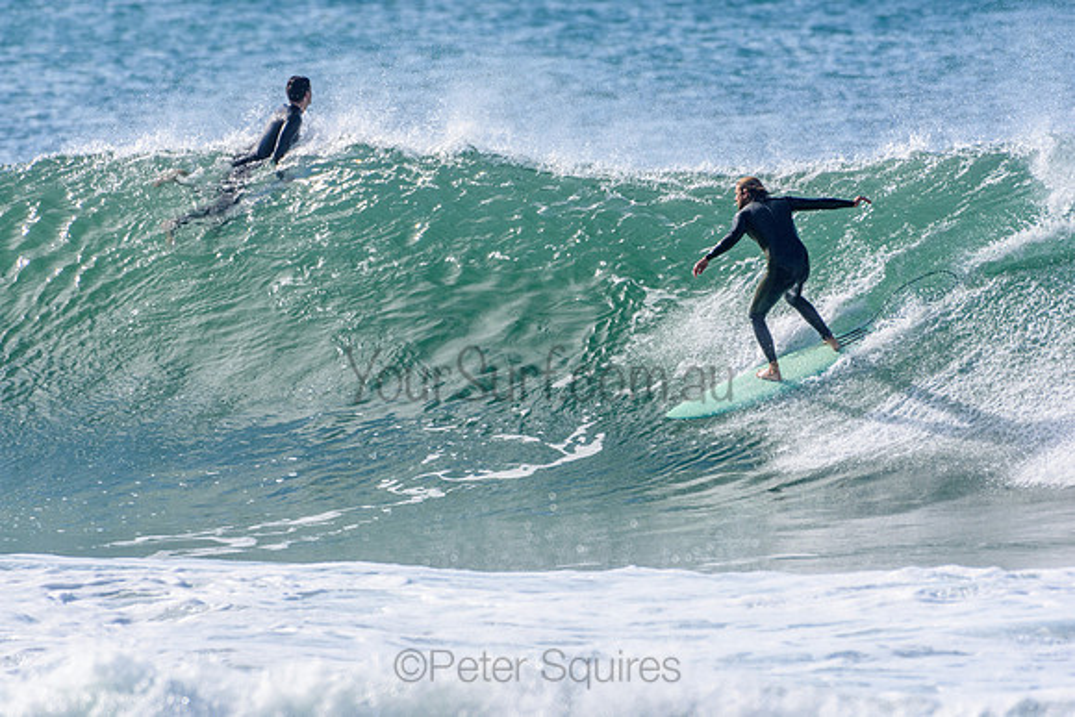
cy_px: 358
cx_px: 538
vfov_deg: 1.8
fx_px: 22400
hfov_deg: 2.7
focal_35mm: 750
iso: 360
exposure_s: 1/2000
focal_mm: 500
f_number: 5.6
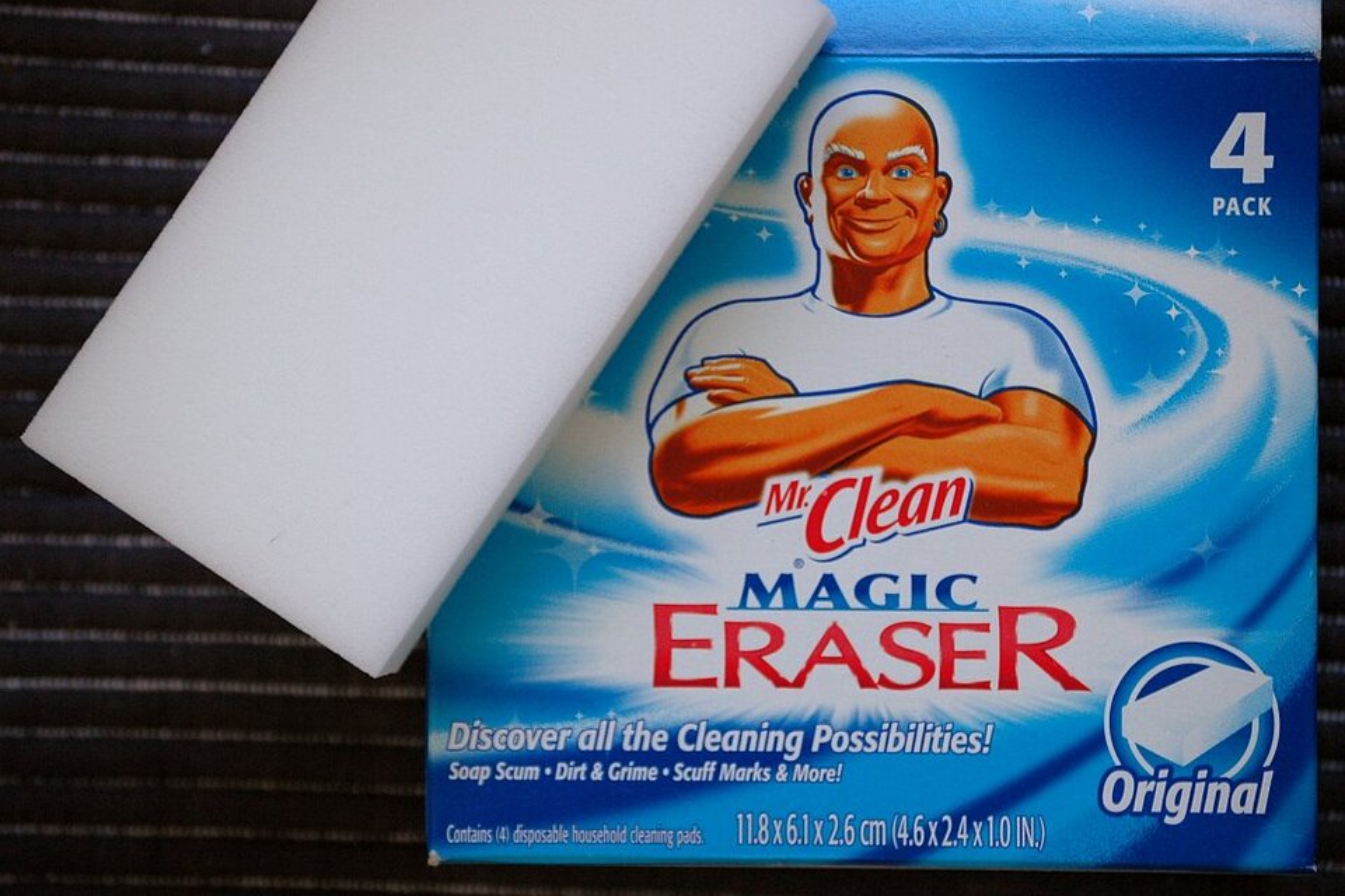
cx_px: 672
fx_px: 4371
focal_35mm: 117
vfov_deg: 11.7
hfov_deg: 17.5
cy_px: 448
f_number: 4.5
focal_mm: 78
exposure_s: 1/80
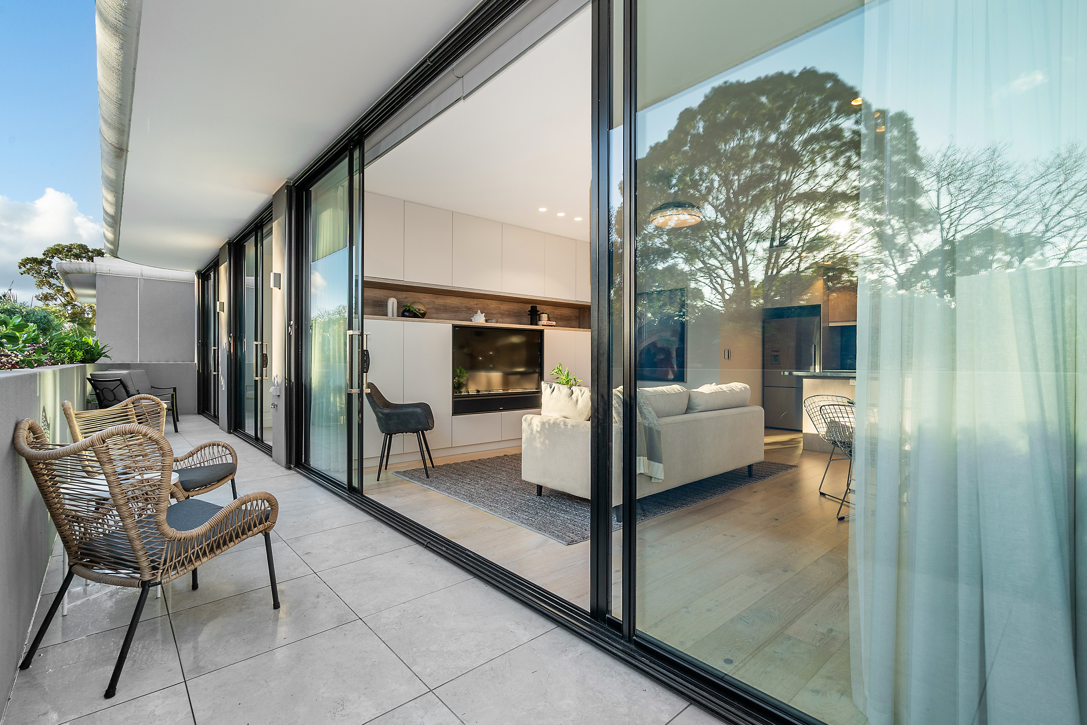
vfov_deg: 73.7
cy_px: 362
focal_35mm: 16
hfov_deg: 96.7
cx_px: 544
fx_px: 483
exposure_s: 1/80
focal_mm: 16
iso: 400
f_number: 11
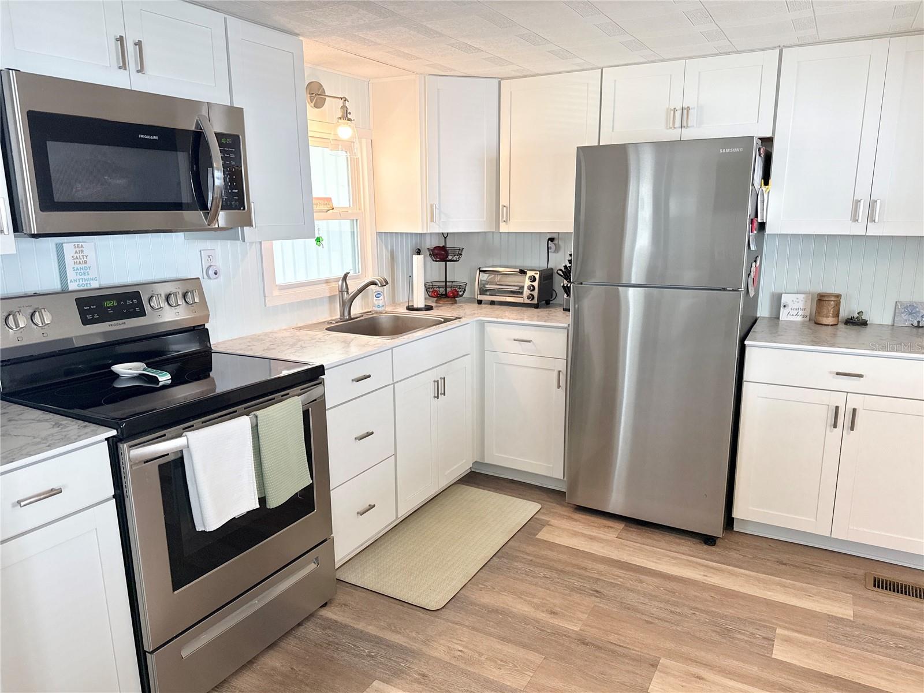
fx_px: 641
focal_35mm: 24
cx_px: 462
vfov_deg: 56.8
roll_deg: -0.1
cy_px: 346
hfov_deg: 71.6
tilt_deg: -12.8
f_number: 1.78
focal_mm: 6.76
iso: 160
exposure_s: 1/120
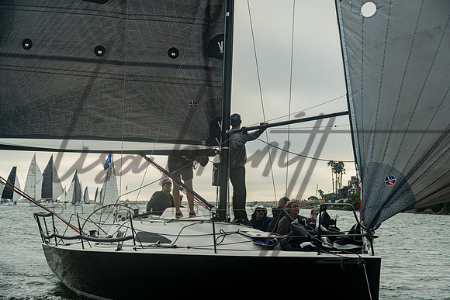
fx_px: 1037
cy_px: 150
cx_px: 230
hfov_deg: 24.5
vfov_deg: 16.5
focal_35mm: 83
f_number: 6.3
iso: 250
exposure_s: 1/160
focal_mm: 80
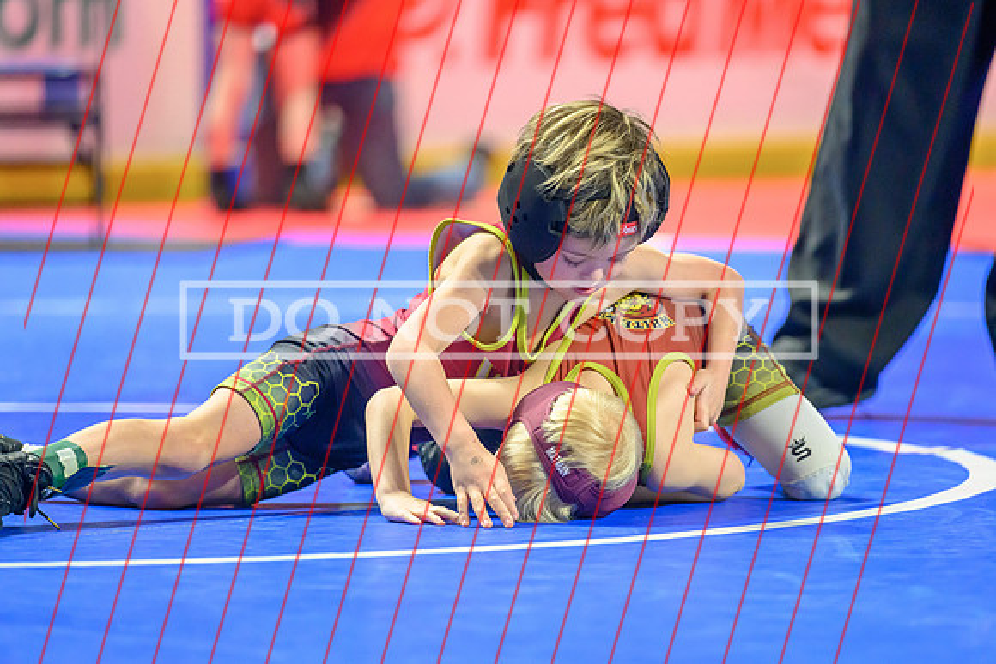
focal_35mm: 260
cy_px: 406
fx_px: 7206
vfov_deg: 5.3
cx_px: 598
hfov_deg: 7.9
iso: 4500
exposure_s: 1/800
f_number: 2.8
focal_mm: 200
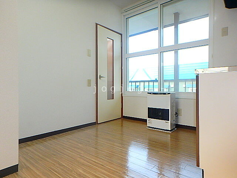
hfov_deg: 79.0
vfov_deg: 63.4
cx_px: 118
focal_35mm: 21
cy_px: 89
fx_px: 144
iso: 200
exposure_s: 1/40
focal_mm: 3.7
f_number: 3.5
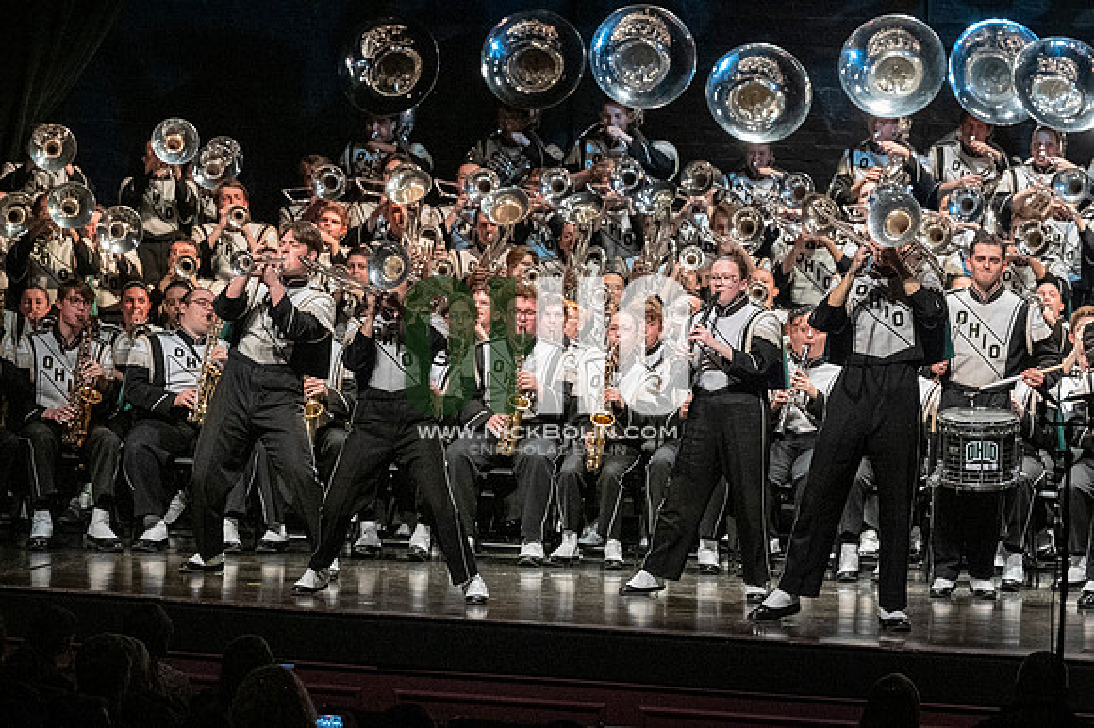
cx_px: 547
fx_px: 5679
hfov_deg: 11.0
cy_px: 364
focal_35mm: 187
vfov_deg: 7.3
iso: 4000
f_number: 4
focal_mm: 125
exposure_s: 1/500
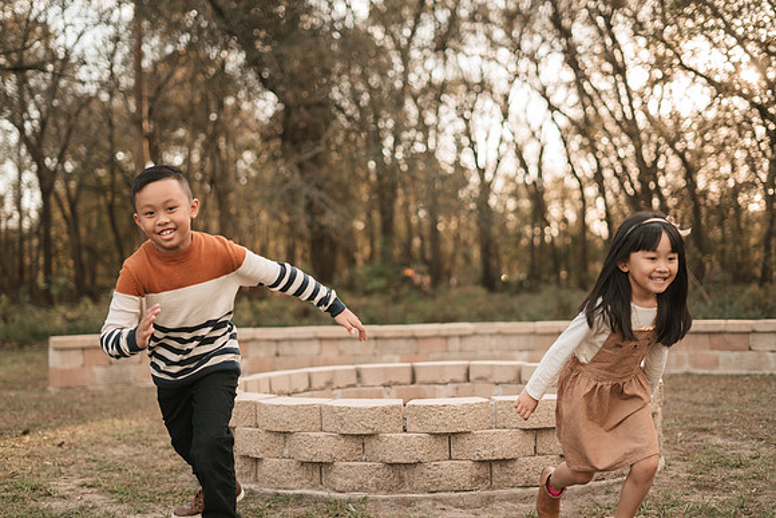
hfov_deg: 38.9
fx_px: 1098
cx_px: 384
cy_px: 259
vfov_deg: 26.5
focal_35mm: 51
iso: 320
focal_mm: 50
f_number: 2
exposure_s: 1/1000
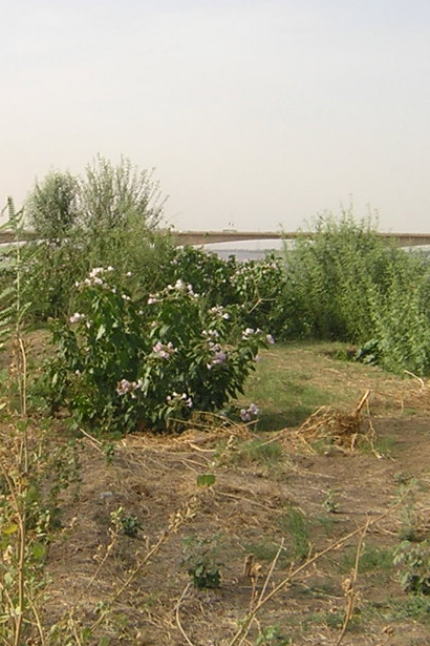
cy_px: 299
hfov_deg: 18.6
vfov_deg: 27.7
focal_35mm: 73
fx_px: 1308
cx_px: 146
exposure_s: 1/177
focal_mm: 4.7
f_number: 5.2
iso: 100
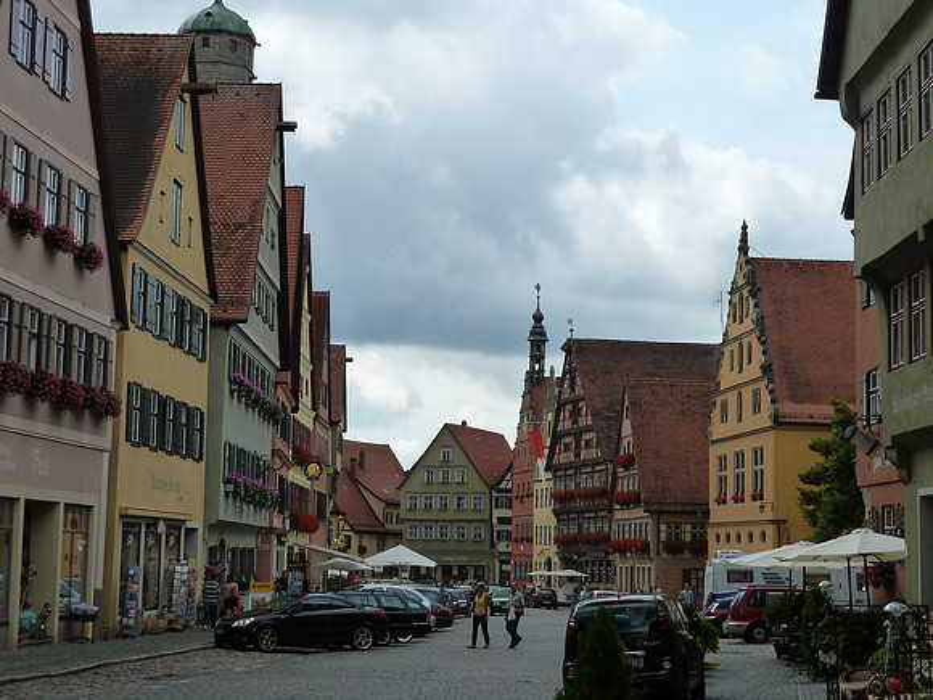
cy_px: 350
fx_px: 1806
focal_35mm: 67
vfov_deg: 21.9
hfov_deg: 29.0
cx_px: 466
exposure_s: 1/400
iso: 125
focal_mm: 11
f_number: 5
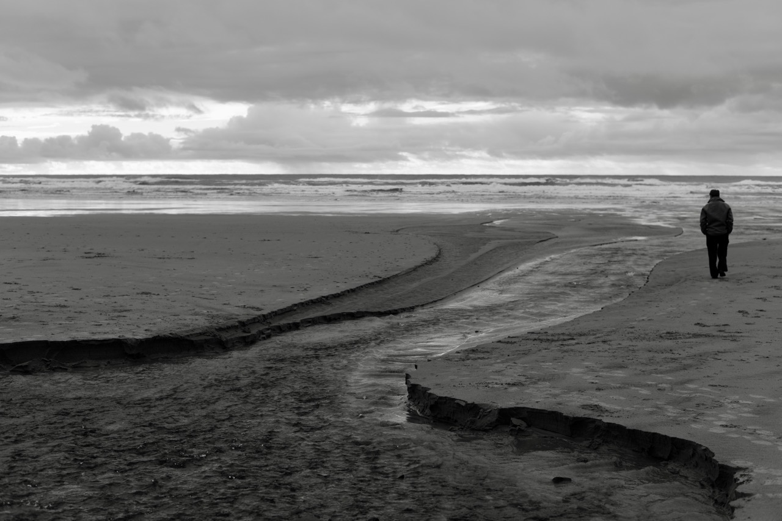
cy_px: 260
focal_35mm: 50
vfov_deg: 27.0
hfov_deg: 39.6
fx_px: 1086
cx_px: 391
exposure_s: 1/400
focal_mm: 50
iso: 125
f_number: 4
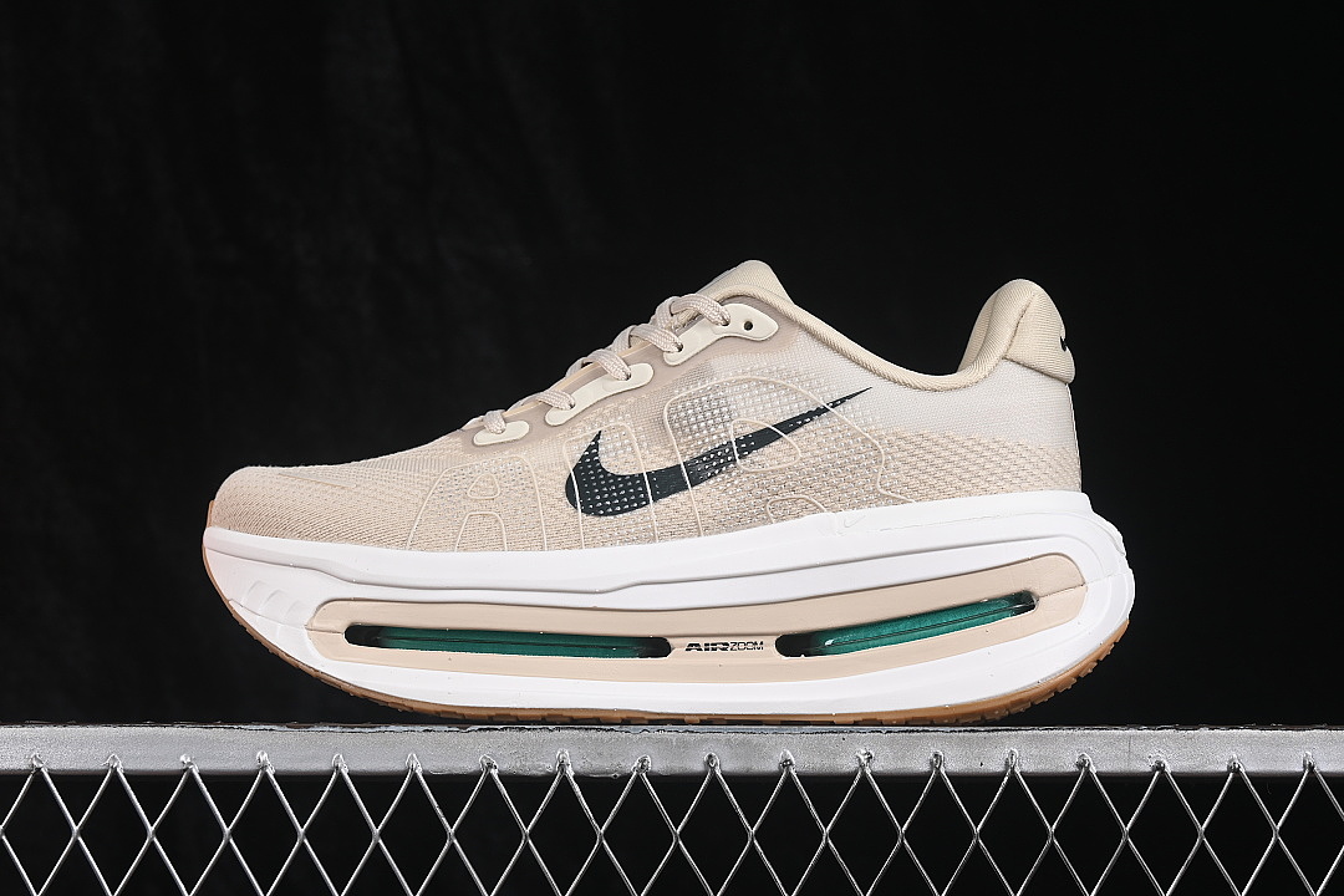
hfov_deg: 27.0
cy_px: 448
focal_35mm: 75
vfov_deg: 18.2
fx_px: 2800
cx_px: 672
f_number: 8
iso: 160
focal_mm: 50
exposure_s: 1/80
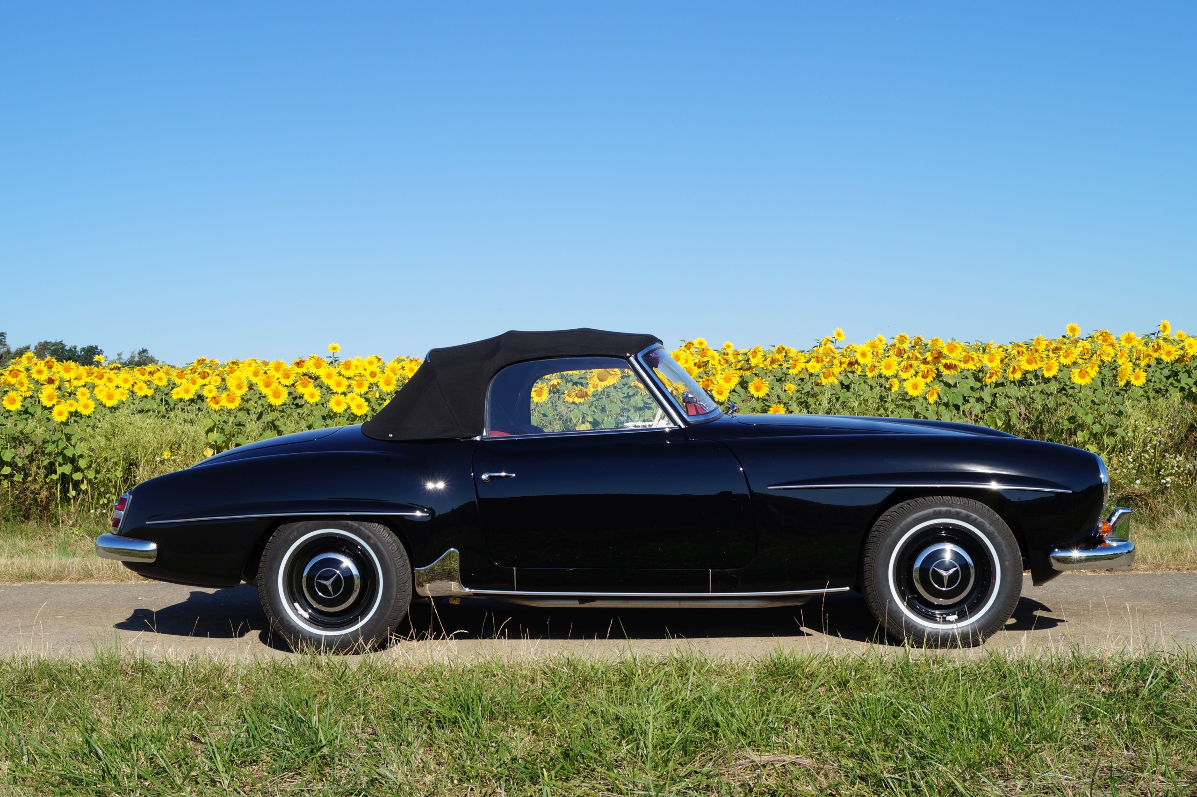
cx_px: 598
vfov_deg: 34.2
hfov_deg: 49.6
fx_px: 1296
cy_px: 398
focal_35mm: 39
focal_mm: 26
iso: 100
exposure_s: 1/160
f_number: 11
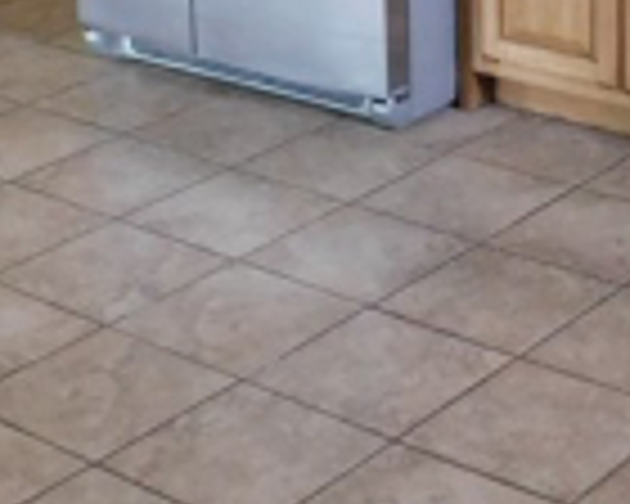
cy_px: -310
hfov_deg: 17.9
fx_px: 1995
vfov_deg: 13.4
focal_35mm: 107
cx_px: 452
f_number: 3
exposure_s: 1/25
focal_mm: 4
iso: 400
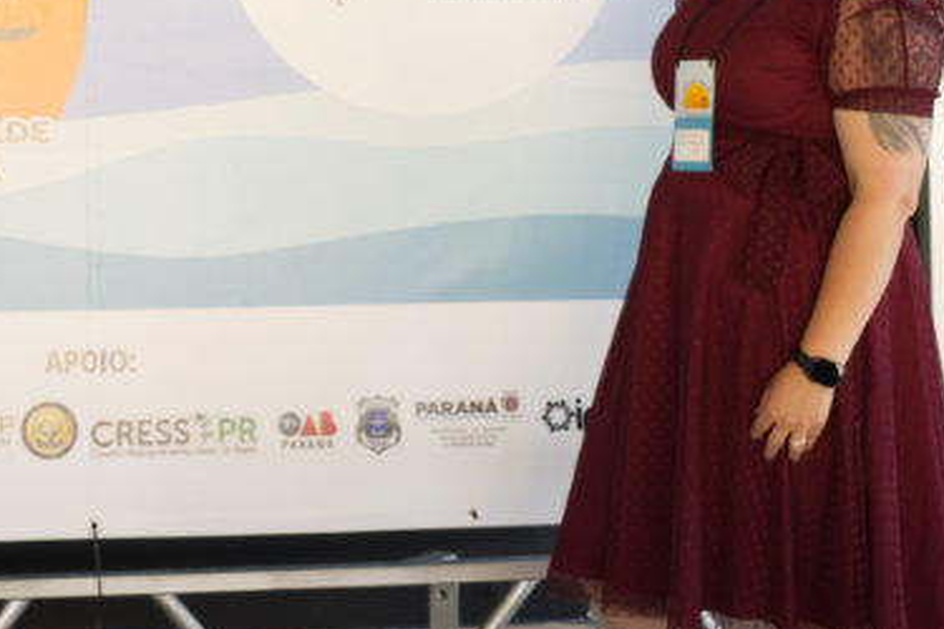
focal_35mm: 112
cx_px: 126
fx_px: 2937
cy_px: 84
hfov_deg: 18.0
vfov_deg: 12.2
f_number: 4
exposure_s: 1/100
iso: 320
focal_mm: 35
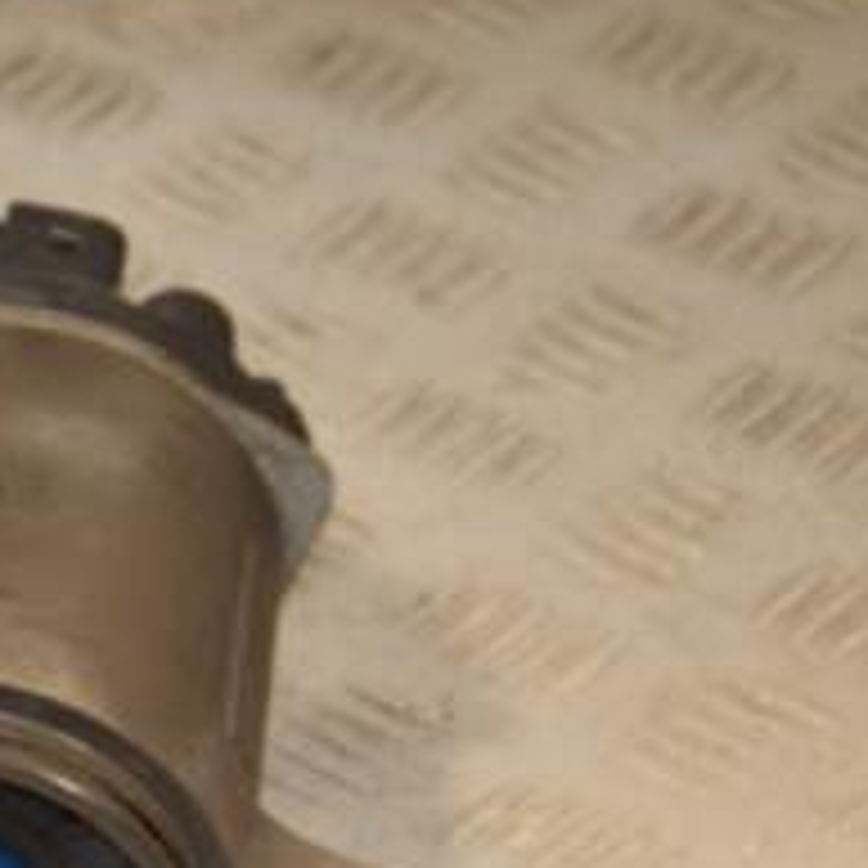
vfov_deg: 8.8
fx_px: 5617
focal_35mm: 198
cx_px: -427
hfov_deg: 8.6
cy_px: 558
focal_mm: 50
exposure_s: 1/200
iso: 800
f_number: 6.3
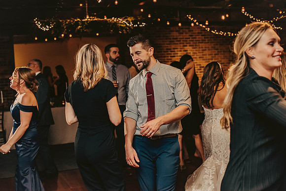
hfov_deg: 39.6
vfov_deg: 27.0
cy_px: 96
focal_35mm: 50
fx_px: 397
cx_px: 143
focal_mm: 50
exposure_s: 1/200
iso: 2000
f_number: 3.2
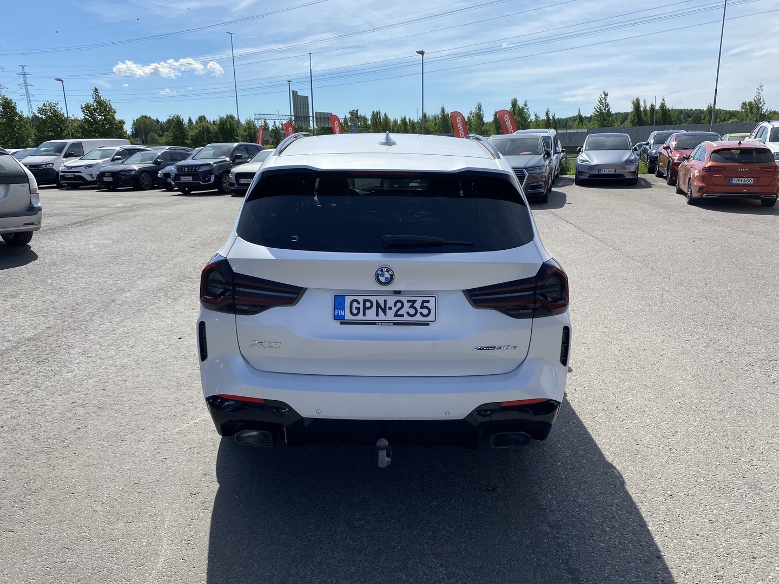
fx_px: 585
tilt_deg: -15.8
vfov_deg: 53.1
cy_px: 292
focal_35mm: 26
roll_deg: +2.1
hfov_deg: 67.3
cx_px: 390
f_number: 1.8
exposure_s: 1/3401
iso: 32
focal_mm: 4.25
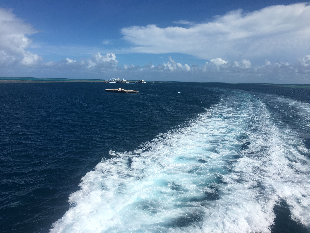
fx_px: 260
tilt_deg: -8.2
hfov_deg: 61.7
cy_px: 116
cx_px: 155
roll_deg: -2.0
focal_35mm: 29
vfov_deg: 48.2
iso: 25
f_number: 2.2
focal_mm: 4.15
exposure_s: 1/4049
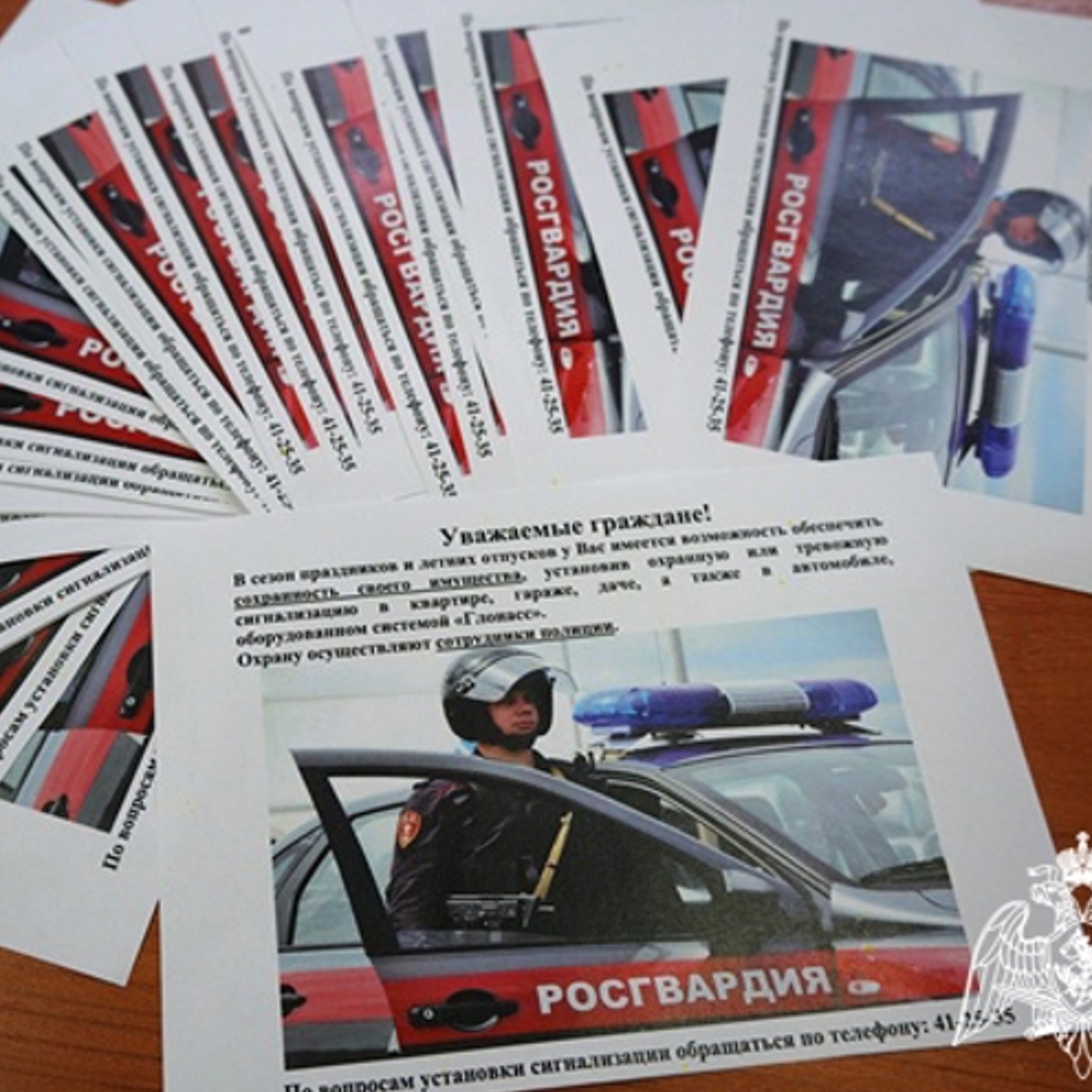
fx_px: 1308
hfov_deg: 44.9
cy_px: 548
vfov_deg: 45.3
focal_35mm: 37
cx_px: 407
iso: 320
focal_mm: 19
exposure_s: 1/60
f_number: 4
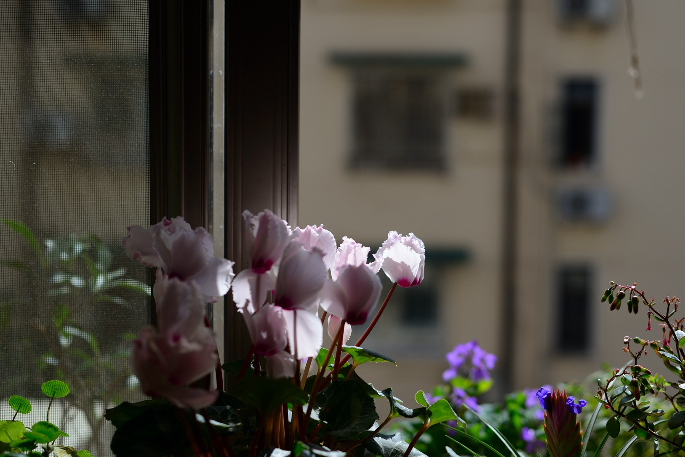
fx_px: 1123
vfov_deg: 23.0
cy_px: 250
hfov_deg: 33.8
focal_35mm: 59
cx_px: 402
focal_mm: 50
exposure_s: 1/2000
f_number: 2.8
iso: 100
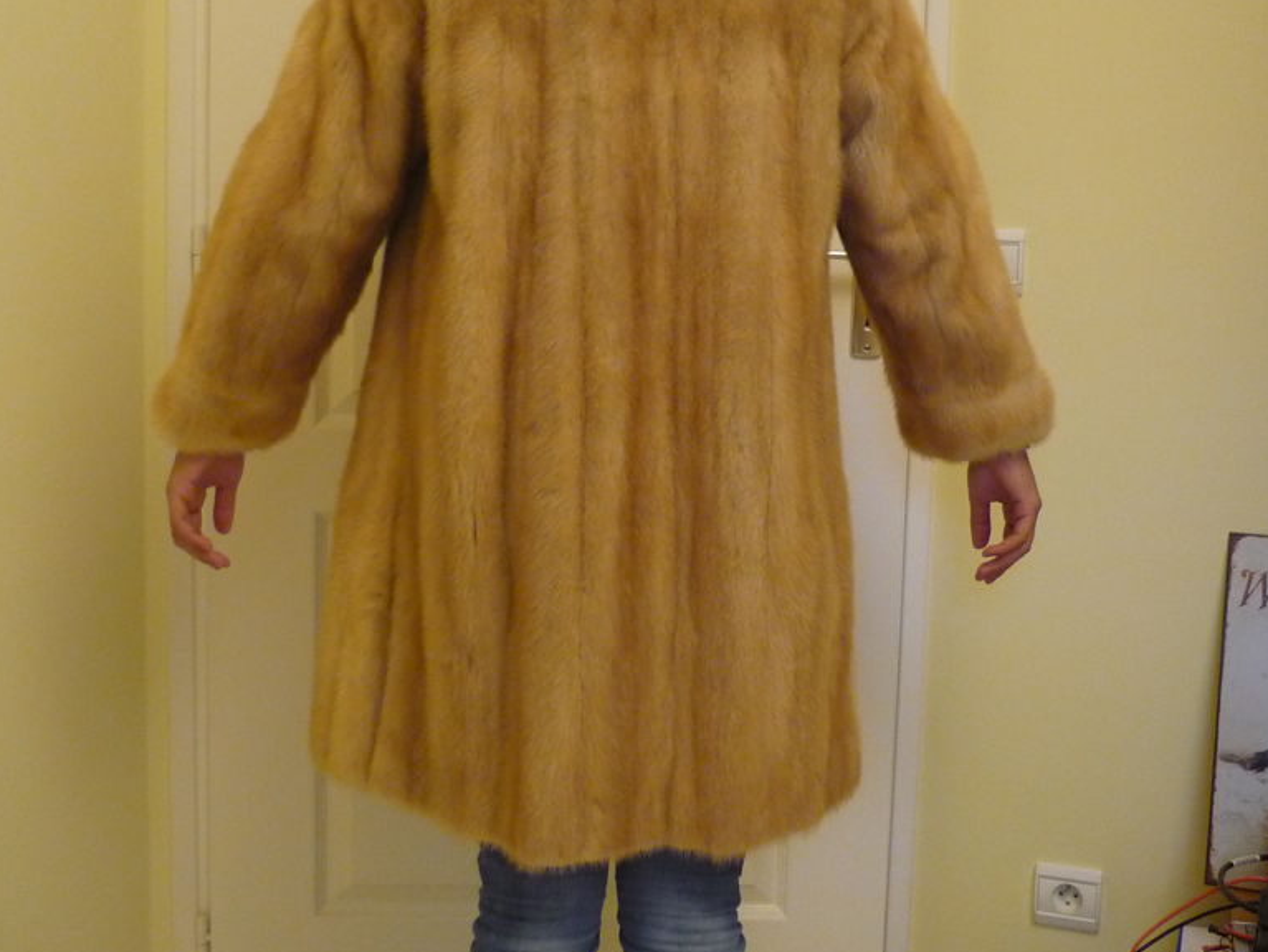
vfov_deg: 33.4
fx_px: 1576
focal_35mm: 43
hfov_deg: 43.8
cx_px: 711
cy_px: 340
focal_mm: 5.5
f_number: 2.8
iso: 400
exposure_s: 1/13
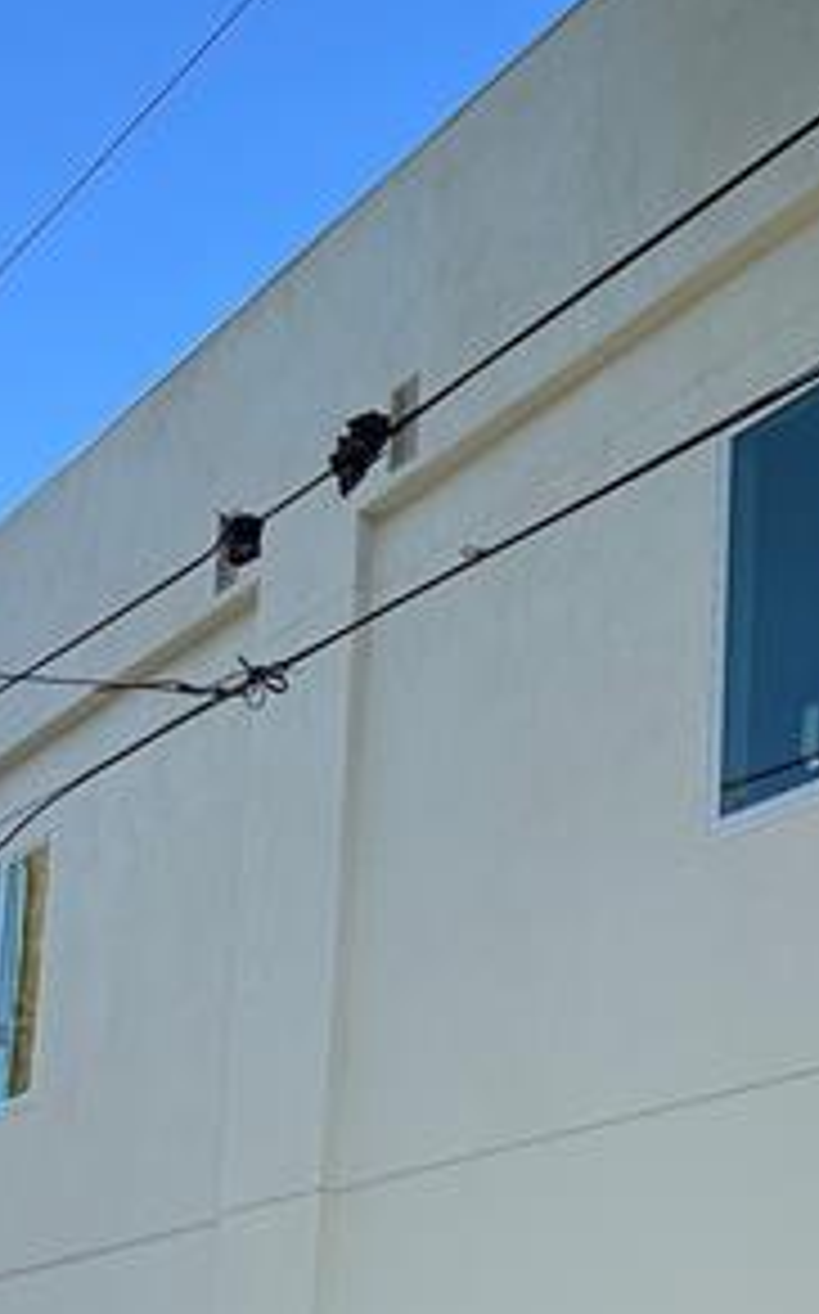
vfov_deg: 29.6
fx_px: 2397
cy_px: 1125
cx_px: 819
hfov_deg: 18.9
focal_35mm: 67
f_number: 1.78
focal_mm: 6.86
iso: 80
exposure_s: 1/2809
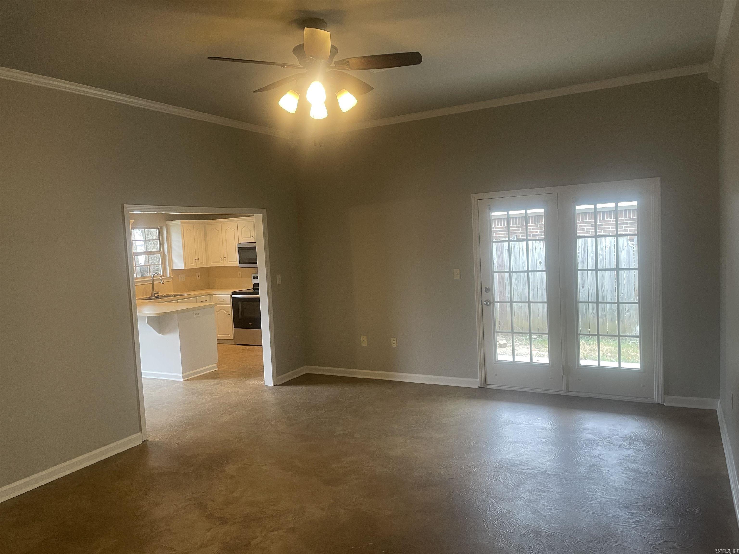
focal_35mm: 26
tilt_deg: -3.0
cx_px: 370
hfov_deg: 67.3
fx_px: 555
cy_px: 277
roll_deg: +3.0
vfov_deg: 53.1
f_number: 1.6
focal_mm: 4.2
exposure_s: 1/60
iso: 100
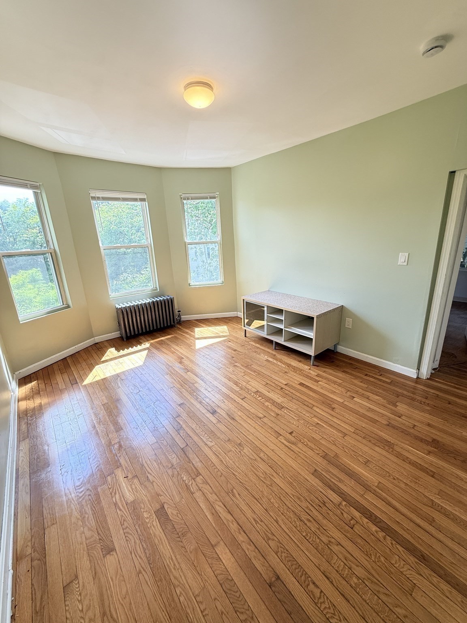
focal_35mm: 14
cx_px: 234
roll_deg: +2.4
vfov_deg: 102.1
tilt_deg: -15.7
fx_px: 252
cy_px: 312
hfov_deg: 85.7
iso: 80
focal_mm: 2.22
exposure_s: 1/120
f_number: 2.2
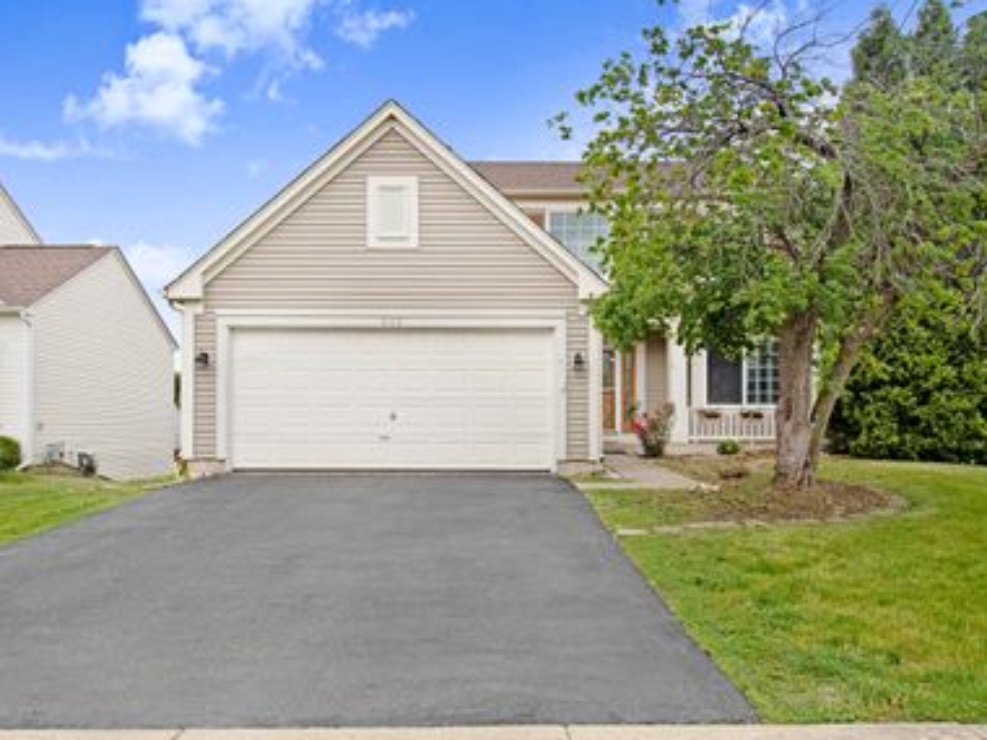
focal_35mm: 24
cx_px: 501
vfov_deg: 56.8
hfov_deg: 71.6
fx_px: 684
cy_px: 386
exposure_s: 1/640
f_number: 9
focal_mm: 13
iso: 400
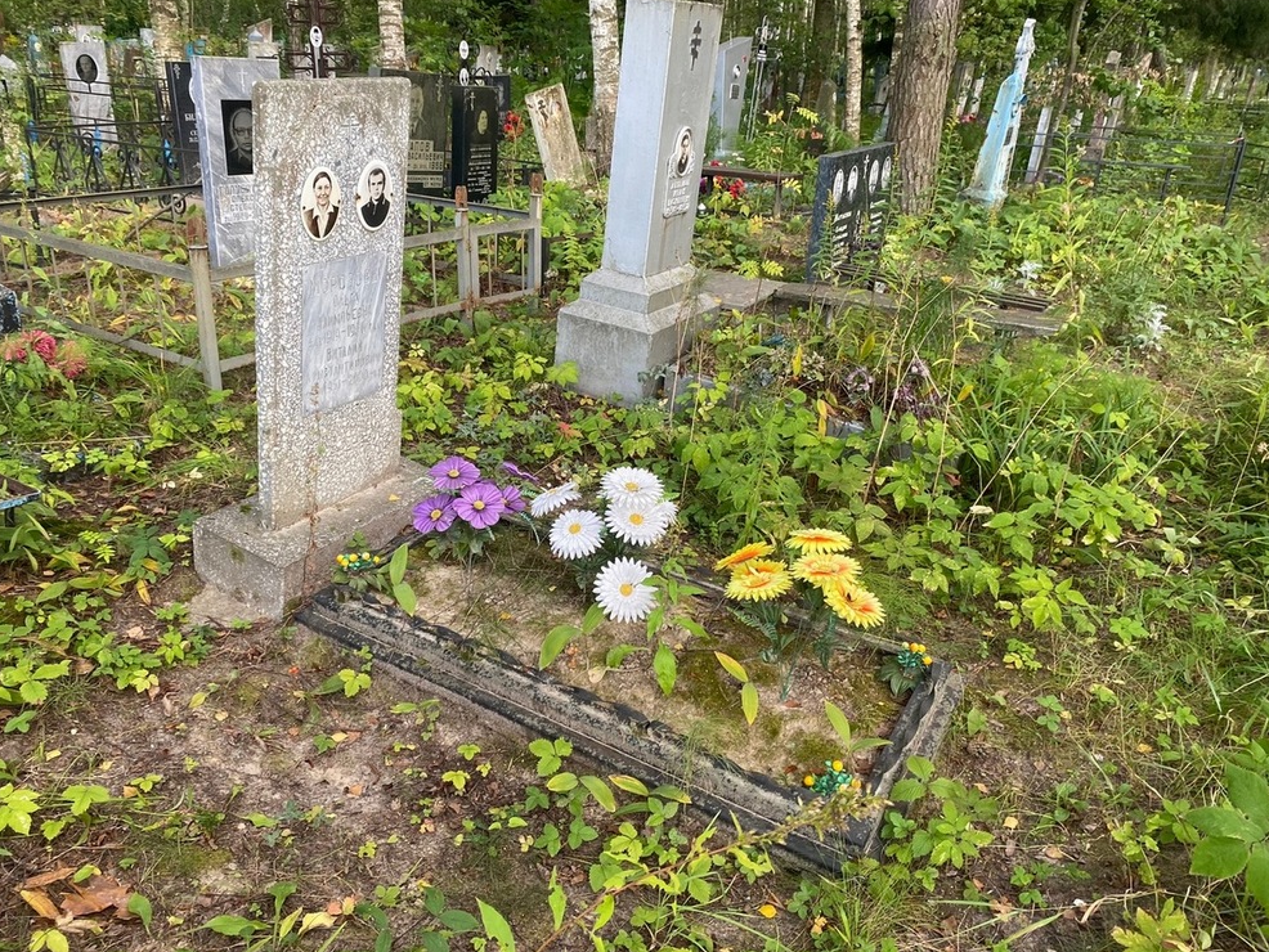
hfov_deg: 65.3
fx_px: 990
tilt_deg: -15.6
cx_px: 618
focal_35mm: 27
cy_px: 467
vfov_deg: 51.4
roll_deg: -0.1
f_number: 1.8
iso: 50
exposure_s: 1/122
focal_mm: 4.25
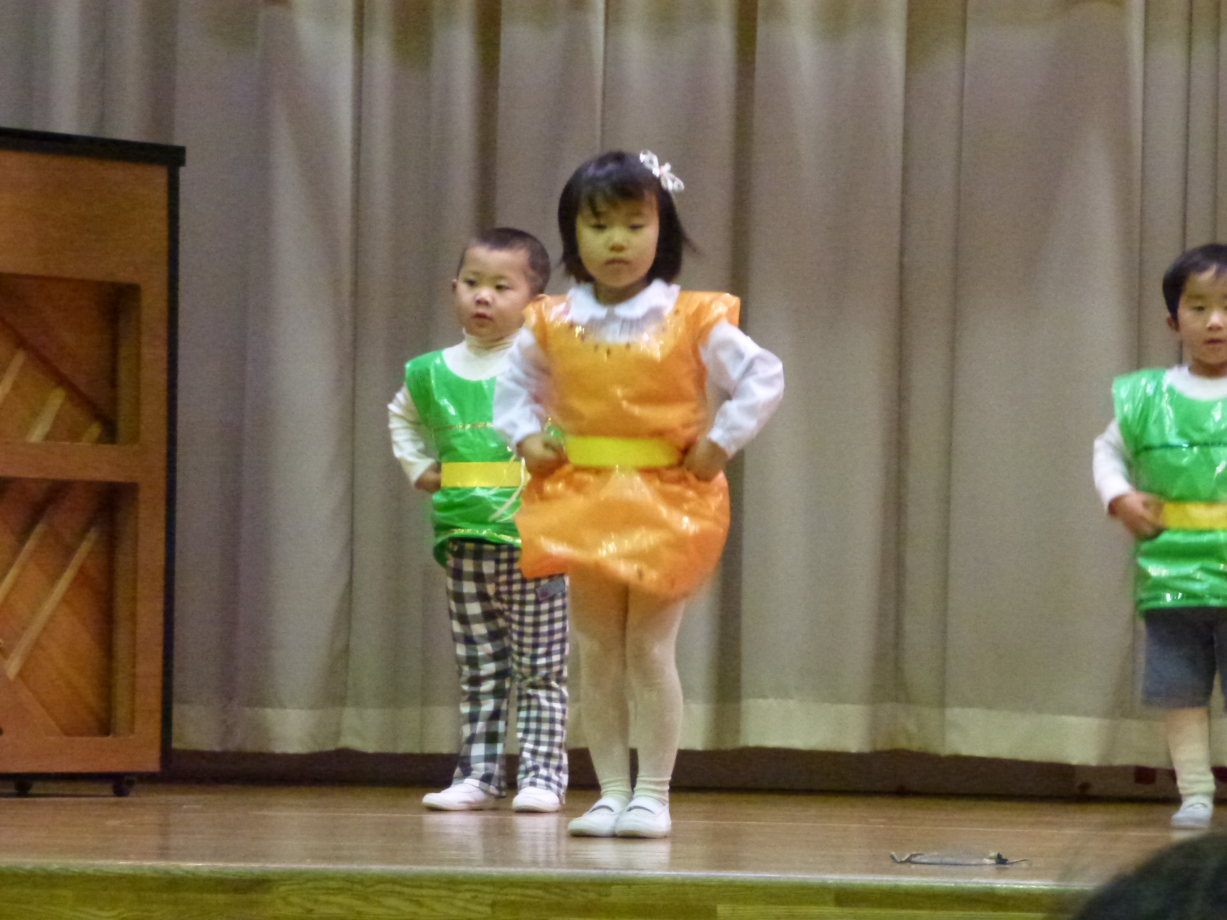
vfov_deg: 10.4
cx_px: 614
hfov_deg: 13.9
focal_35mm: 142
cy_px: 460
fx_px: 5033
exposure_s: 1/30
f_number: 5.3
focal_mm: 25.5
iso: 1600
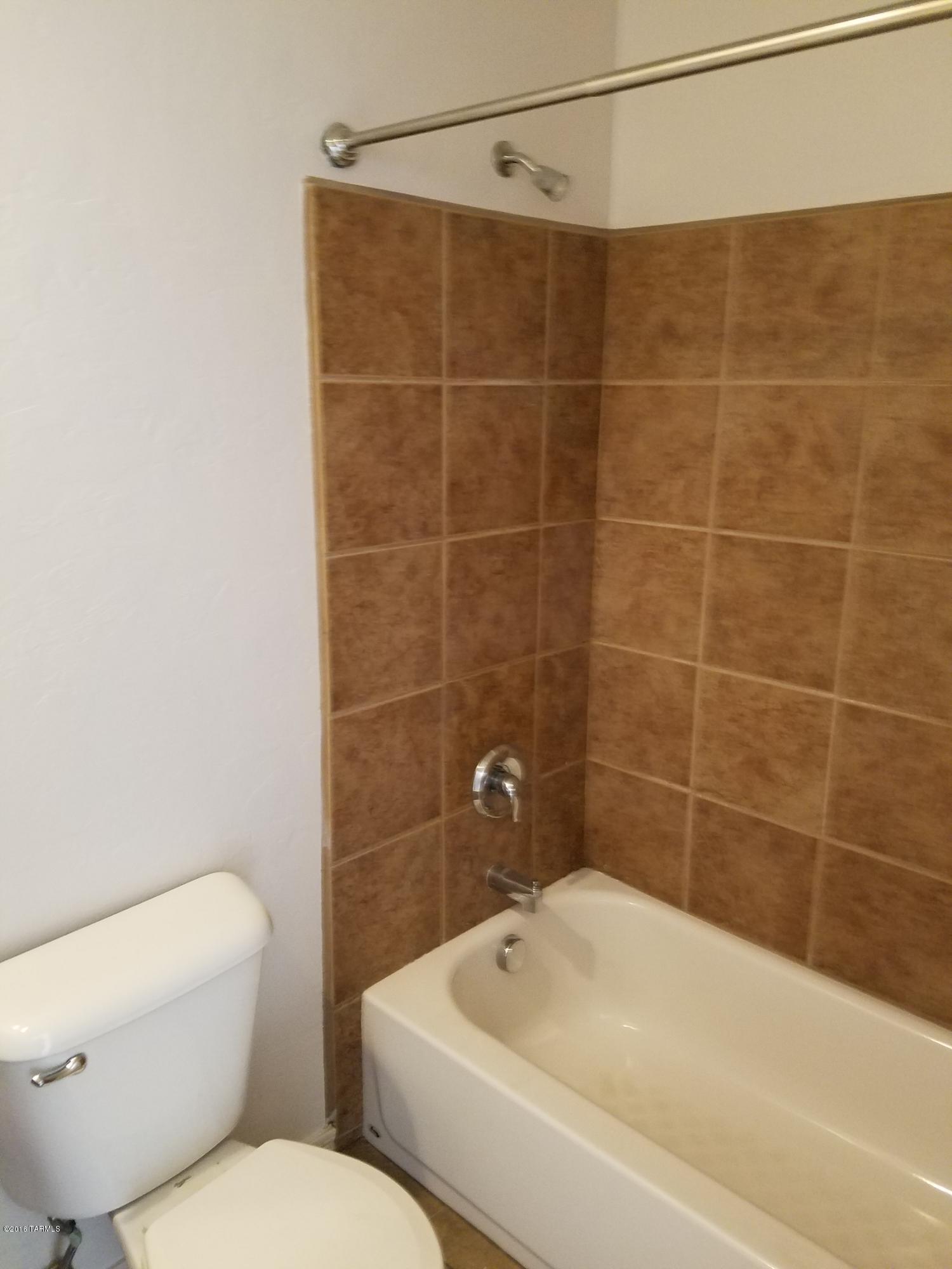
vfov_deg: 67.3
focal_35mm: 26
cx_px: 476
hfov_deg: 53.1
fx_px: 953
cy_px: 634
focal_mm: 4.2
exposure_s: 1/15
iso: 200
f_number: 1.7
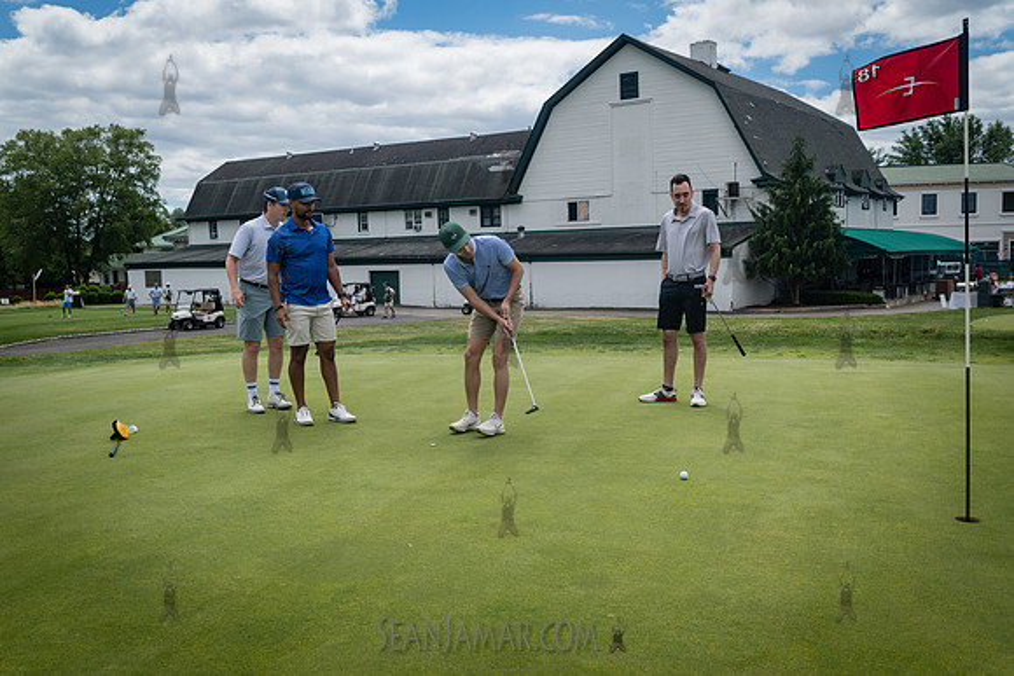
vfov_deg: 37.9
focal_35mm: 35
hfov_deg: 54.4
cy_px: 338
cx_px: 507
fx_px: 986
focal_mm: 35
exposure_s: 1/1000
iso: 200
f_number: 5.6
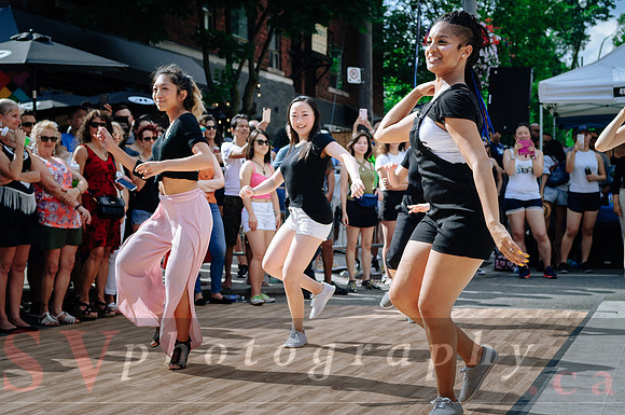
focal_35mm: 51
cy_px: 208
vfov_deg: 26.4
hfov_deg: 38.9
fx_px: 884
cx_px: 312
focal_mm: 34
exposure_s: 1/1250
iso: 100
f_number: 4
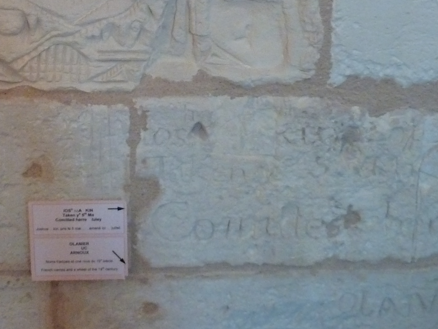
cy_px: -38
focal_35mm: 60
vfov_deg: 22.9
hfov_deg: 31.3
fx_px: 759
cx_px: 83
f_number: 3.3
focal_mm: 4.1
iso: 400
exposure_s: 1/25
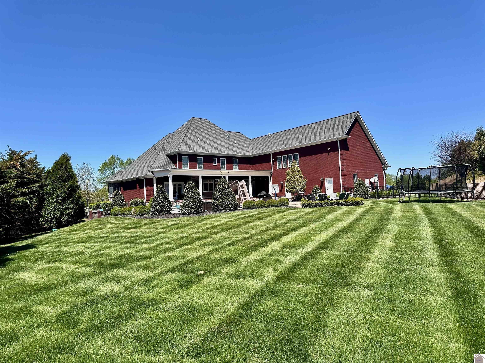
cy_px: 182
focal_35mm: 24
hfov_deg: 71.6
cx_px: 242
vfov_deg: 56.8
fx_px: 336
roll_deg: +2.3
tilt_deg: +2.4
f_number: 1.78
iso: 80
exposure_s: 1/3861
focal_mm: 6.86
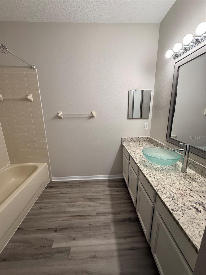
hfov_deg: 85.7
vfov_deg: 102.1
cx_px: 103
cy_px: 138
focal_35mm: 14
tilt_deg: -13.4
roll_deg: +0.9
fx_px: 111
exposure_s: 1/120
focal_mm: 2.22
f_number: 2.2
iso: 200
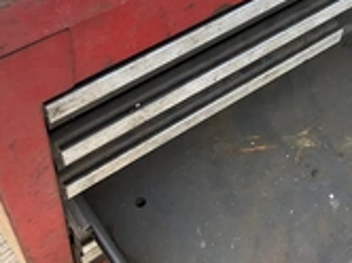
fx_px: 711
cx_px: 329
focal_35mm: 70
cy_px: 55
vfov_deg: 20.7
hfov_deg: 26.7
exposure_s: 1/174
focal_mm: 3
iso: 25
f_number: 1.8
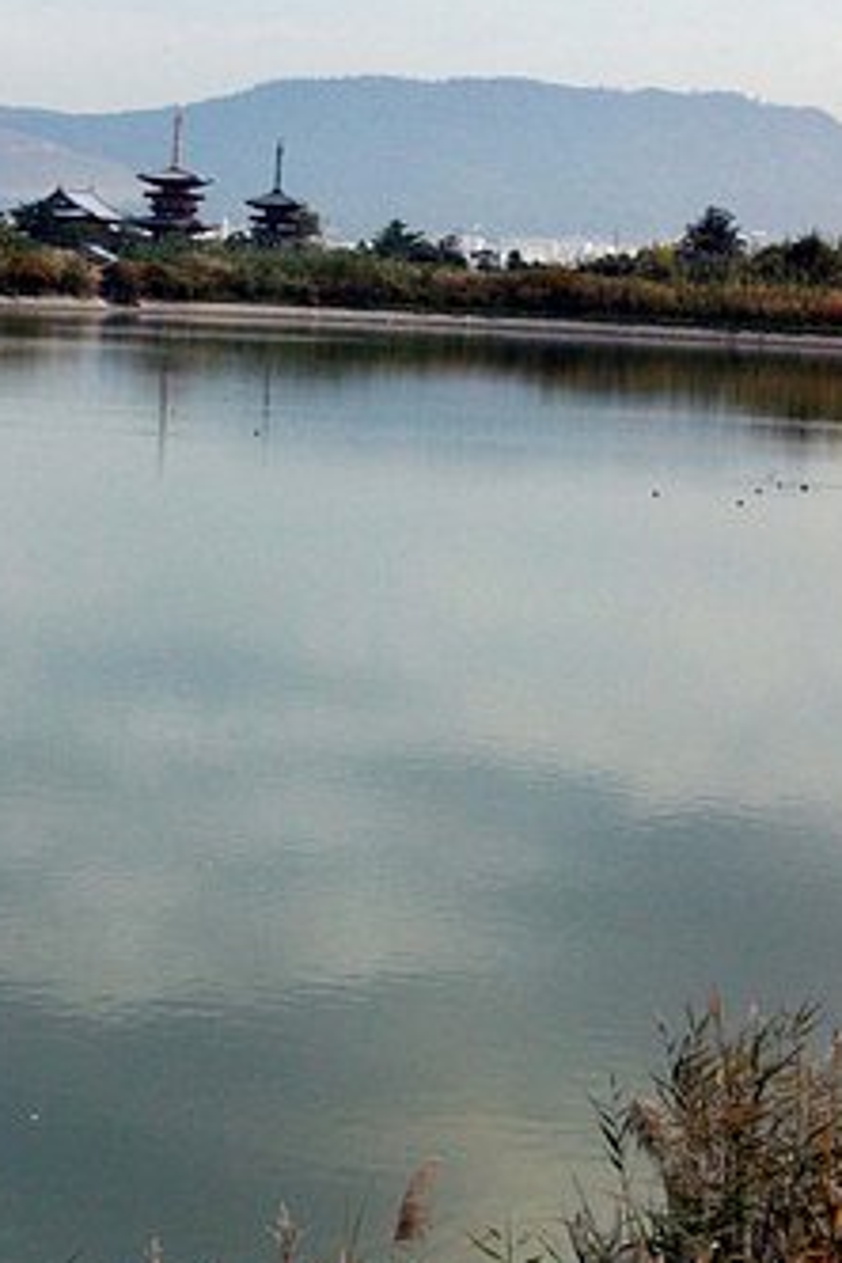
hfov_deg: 13.2
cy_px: 406
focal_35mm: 104
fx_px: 3640
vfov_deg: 19.6
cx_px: 326
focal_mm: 45
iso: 800
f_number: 14
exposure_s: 1/100
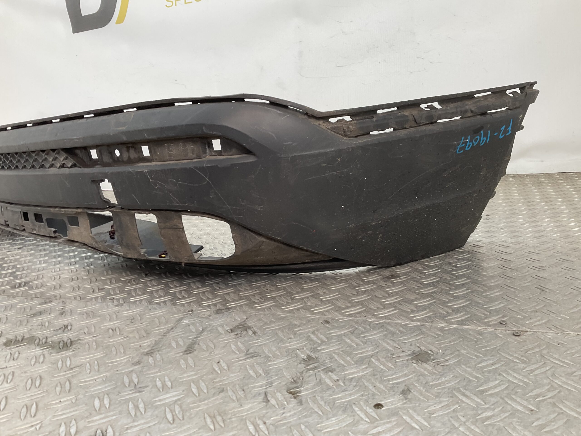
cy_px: 218
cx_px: 290
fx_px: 487
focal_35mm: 29
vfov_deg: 48.2
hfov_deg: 61.7
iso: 25
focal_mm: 3
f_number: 1.8
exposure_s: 1/120
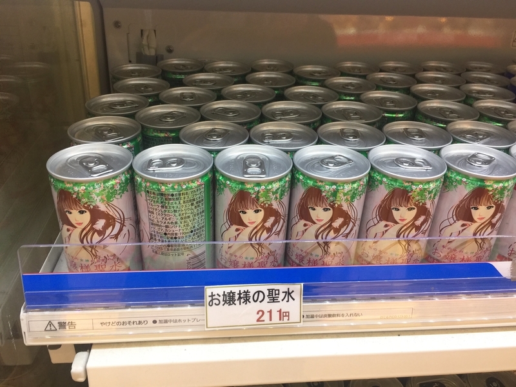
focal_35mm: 29
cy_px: 194
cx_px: 258
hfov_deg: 61.7
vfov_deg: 48.2
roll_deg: -1.7
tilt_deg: -21.6
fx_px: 432
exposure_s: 1/40
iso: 40
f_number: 2.2
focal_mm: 4.15
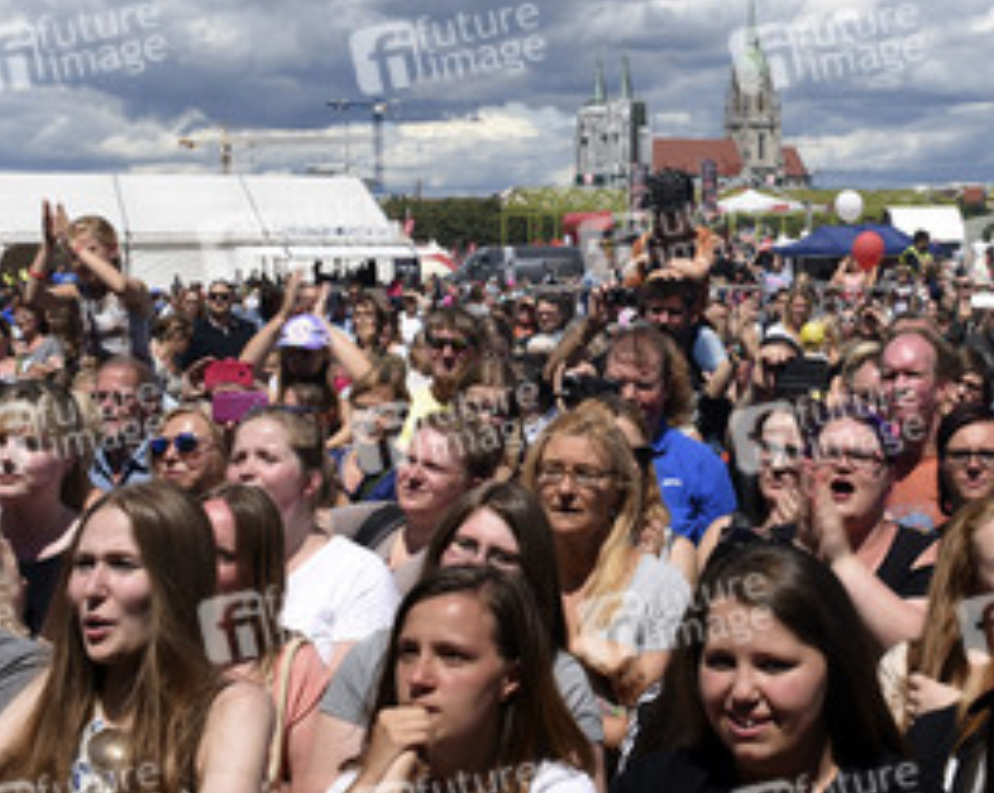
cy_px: 334
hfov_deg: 29.6
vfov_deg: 24.1
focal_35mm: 63
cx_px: 727
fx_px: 1851
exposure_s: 1/160
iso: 100
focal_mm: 26
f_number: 14
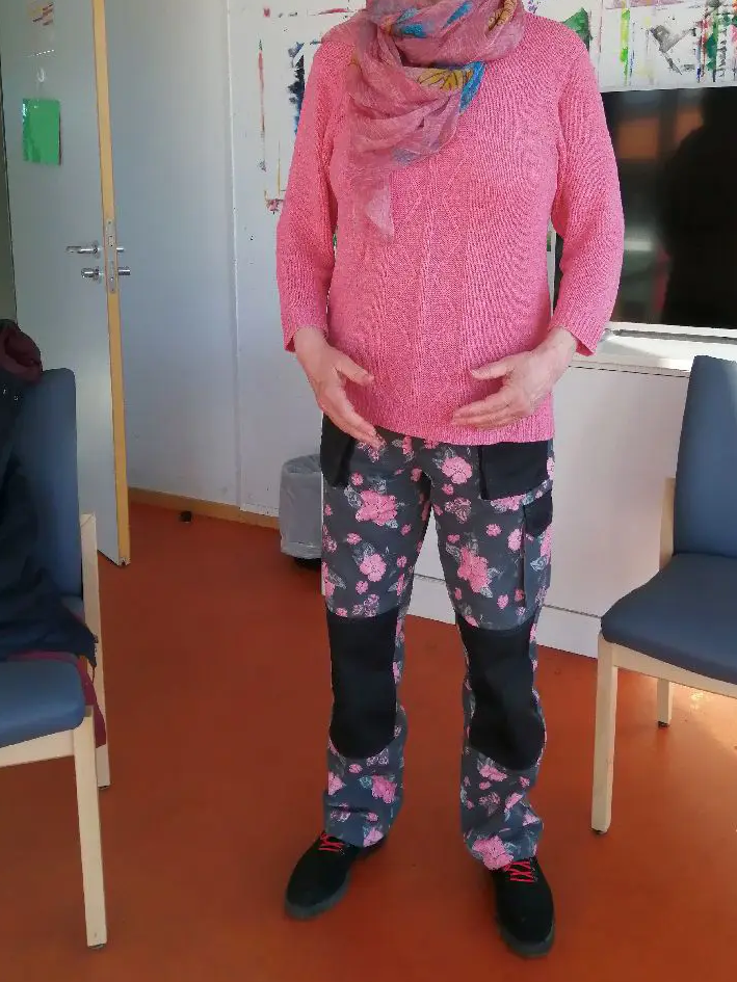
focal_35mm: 33
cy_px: 374
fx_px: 937
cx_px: 432
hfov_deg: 42.8
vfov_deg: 54.8
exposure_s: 1/412
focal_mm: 3.6
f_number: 1.8
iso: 160
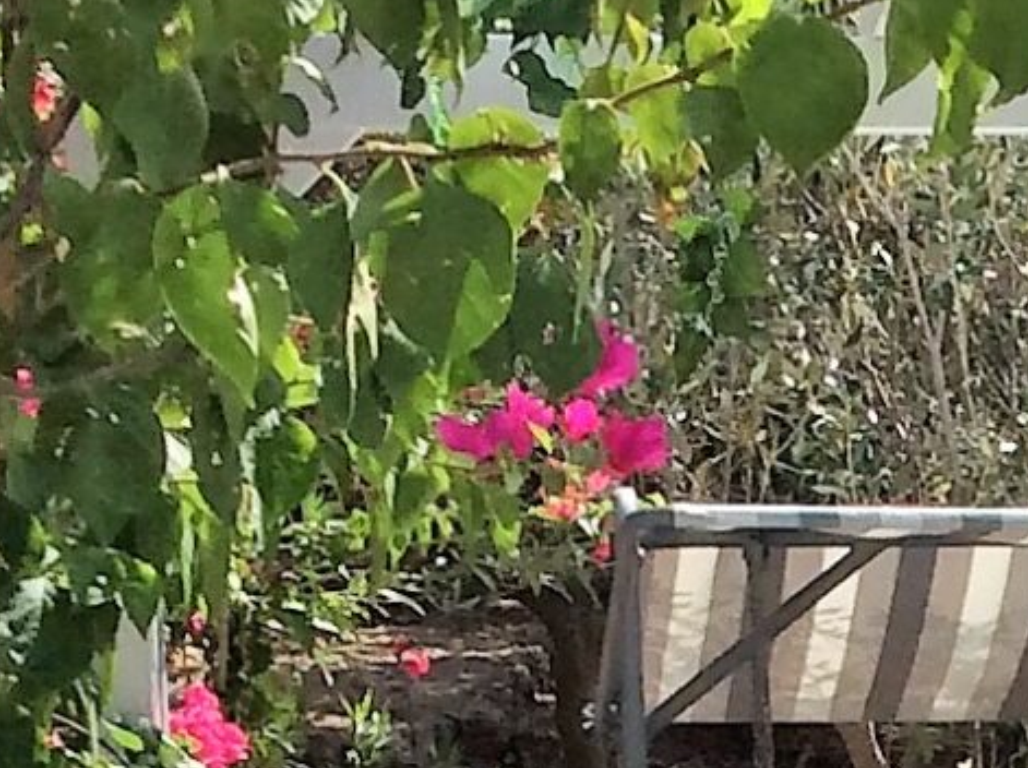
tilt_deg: -11.8
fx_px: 5161
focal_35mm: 174
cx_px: 1406
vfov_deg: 8.3
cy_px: 1296
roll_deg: +1.4
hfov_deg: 11.1
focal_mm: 3.3
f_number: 2.4
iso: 32
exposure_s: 1/1003
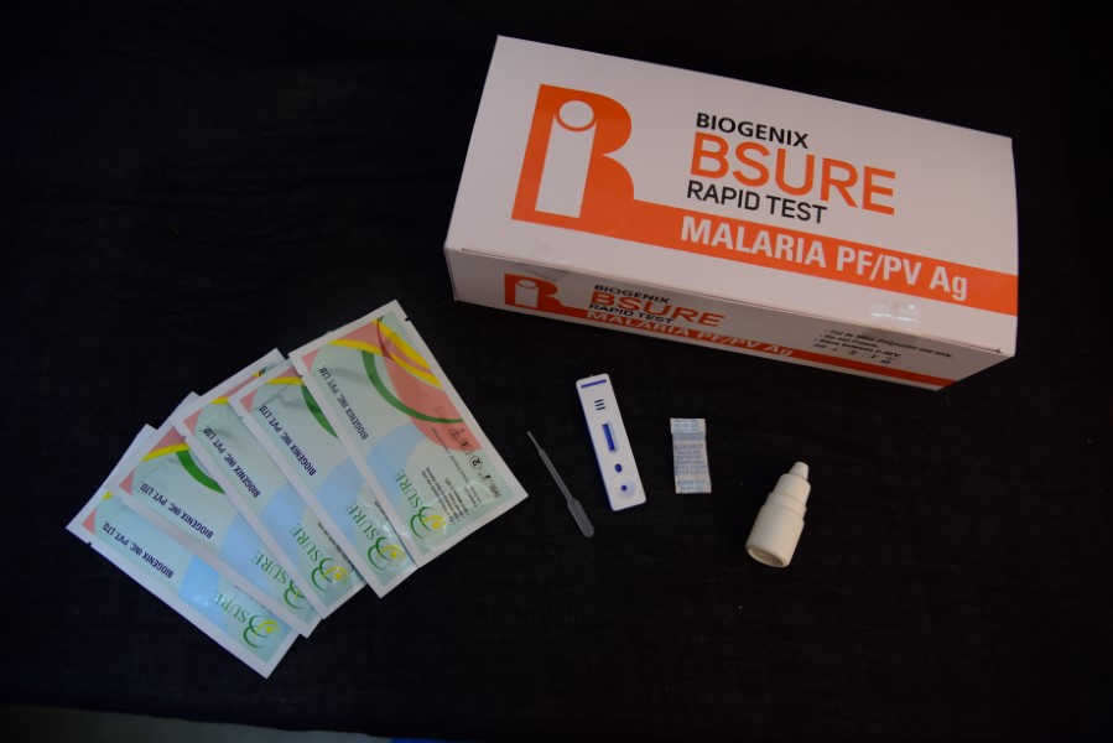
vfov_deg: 53.2
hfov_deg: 73.7
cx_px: 556
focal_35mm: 24
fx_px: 742
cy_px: 372
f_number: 4
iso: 320
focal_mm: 24
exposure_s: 1/160
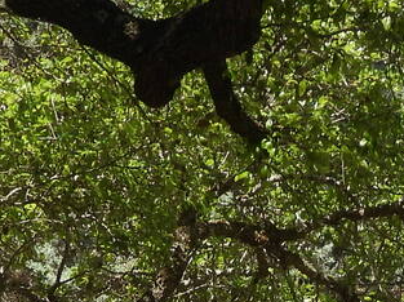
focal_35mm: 783
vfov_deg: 1.9
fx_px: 9128
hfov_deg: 2.5
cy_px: 572
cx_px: 453
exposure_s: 1/400
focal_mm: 30.5
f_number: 4
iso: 100
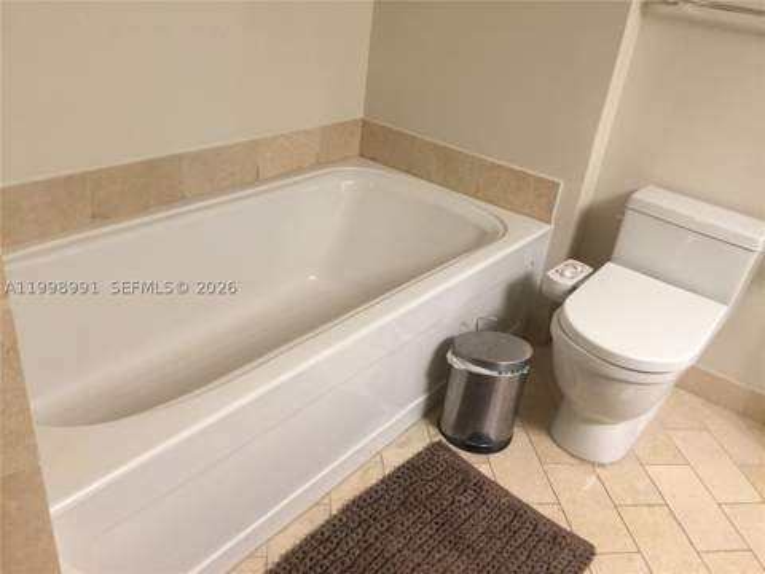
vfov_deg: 48.2
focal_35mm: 29
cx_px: 382
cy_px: 287
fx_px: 641
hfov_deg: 61.7
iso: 64
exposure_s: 1/15
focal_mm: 4.15
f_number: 2.2
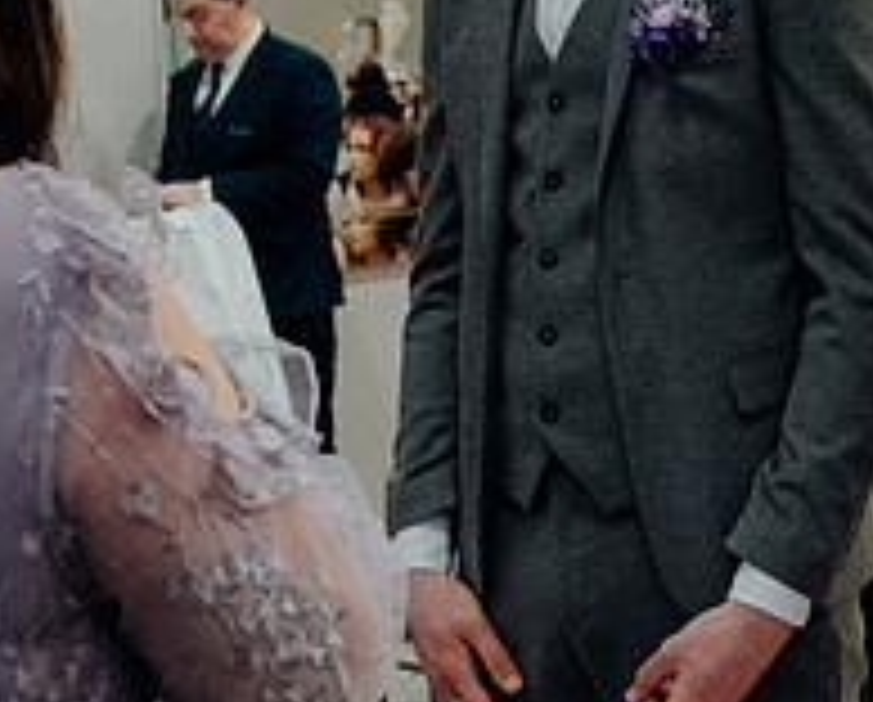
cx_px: 387
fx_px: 3262
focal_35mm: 126
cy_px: 250
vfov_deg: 12.3
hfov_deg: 15.2
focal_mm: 30
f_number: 3.5
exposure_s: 1/200
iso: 5000
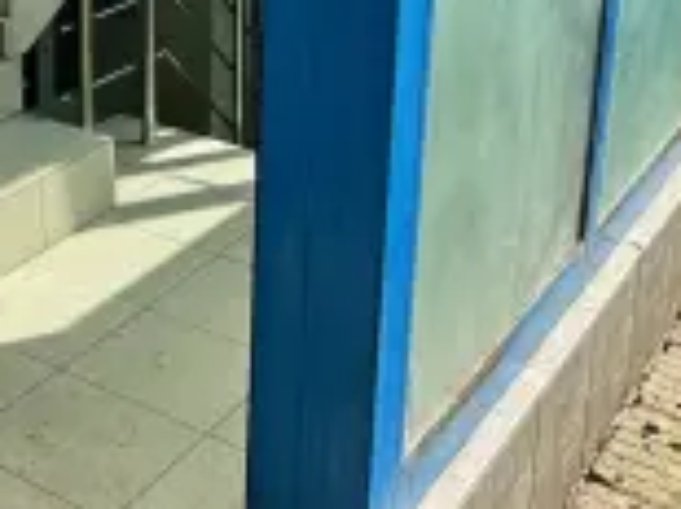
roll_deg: +1.1
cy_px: -79
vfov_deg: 22.1
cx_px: -105
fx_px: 1219
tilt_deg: -14.6
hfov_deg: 27.9
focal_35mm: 62
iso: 80
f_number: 1.78
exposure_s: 1/1107
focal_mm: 6.86
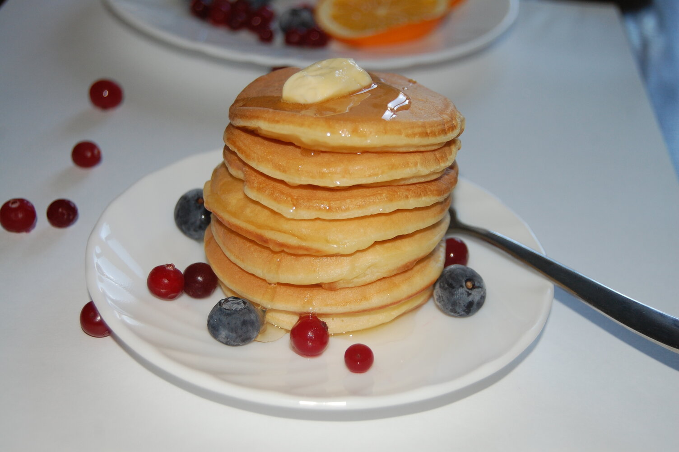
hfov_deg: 33.4
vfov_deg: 22.6
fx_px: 1131
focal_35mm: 60
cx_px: 340
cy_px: 226
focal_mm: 40
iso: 400
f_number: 5
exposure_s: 1/60
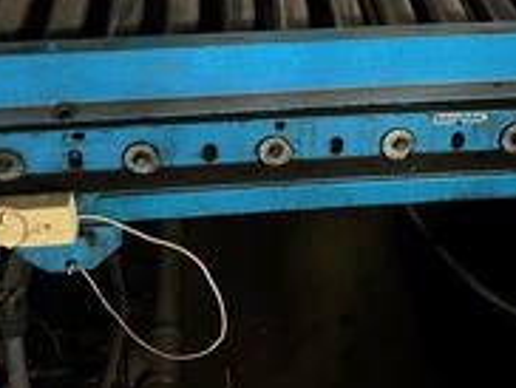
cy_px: -31
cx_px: 357
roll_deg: -5.8
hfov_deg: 33.3
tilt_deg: -27.7
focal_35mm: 57
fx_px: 851
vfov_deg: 24.2
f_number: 1.5
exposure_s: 1/30
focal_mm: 5.7
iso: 1000
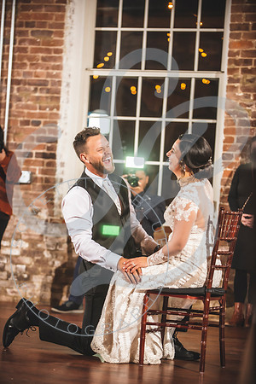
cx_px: 128
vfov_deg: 16.4
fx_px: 1333
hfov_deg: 11.0
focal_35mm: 125
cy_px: 192
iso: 1250
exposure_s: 1/200
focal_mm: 125
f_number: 2.8
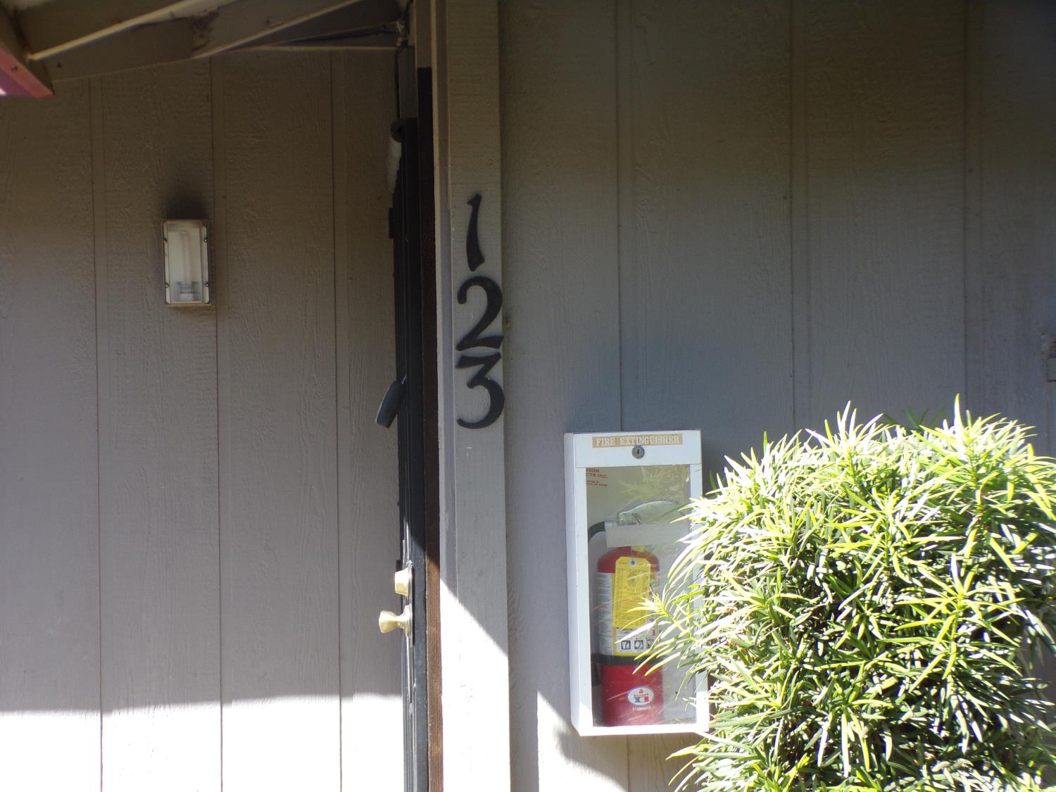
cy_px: 396
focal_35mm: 65
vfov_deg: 22.6
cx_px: 528
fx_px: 1983
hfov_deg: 29.8
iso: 80
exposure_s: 1/200
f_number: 3.8
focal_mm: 11.6
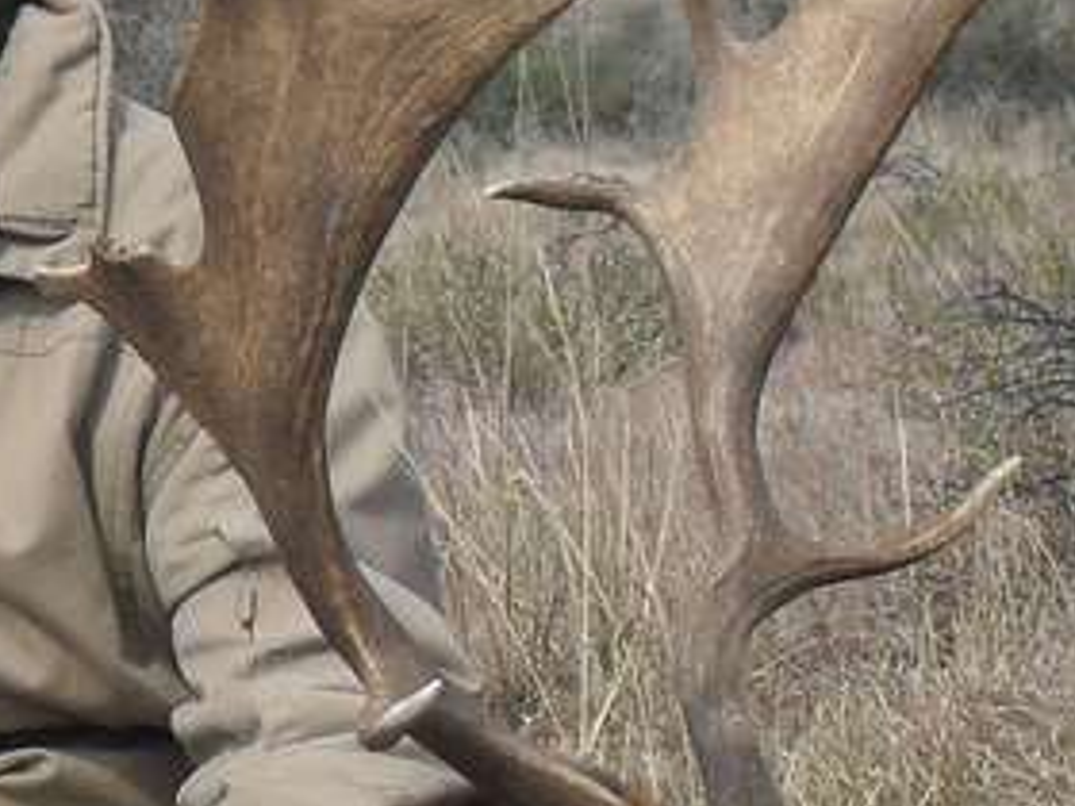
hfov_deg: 9.1
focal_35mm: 214
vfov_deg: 6.9
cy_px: 599
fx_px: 6646
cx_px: -338
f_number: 10
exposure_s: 1/90
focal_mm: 9.9
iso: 80
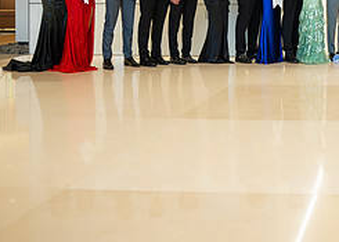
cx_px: 379
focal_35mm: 61
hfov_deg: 29.0
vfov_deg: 22.2
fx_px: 587
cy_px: -14
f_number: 2.8
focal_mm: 24
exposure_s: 1/250
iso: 1250
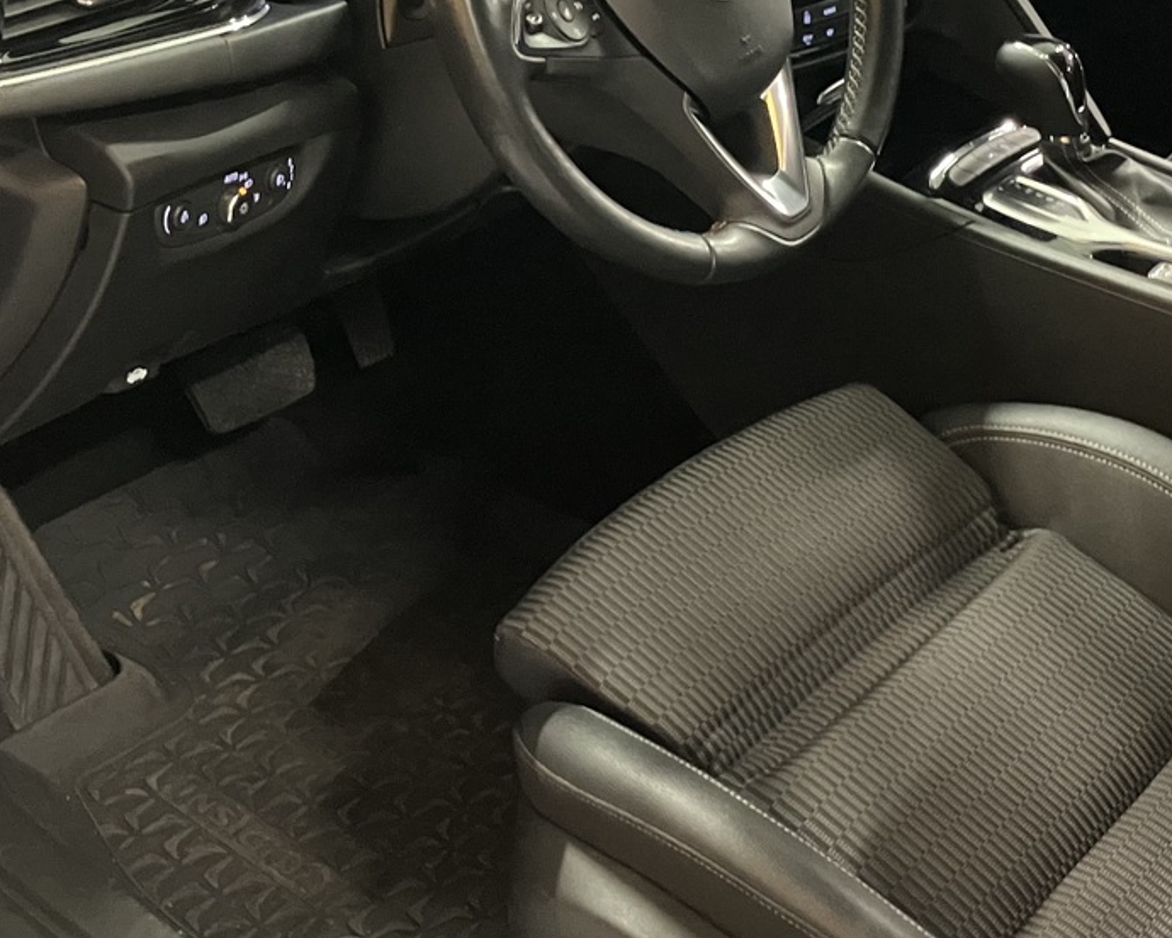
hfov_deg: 32.8
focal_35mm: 57
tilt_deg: -26.3
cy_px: 275
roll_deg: -2.5
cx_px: 769
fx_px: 1977
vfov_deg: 26.4
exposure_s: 1/29
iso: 640
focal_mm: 3.99
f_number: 1.8
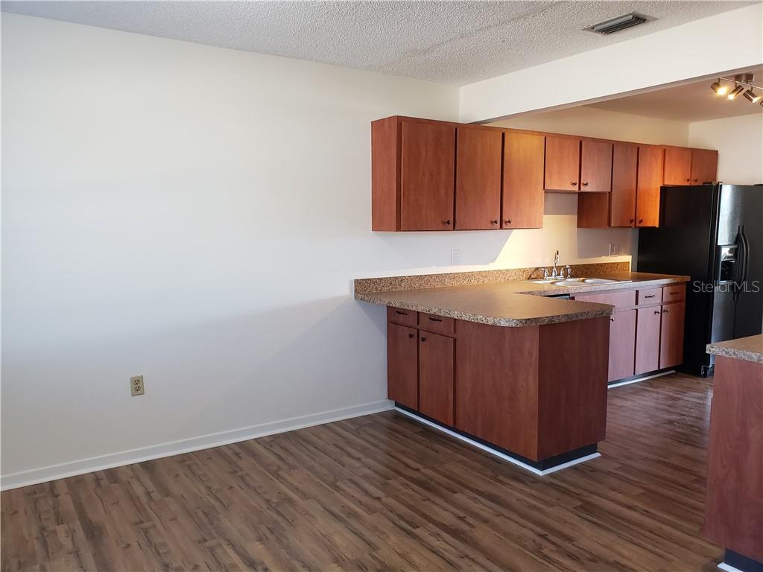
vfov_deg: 53.1
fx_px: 573
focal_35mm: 26
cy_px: 286
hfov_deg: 67.3
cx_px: 382
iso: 250
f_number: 2.4
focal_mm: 4.3
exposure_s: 1/60
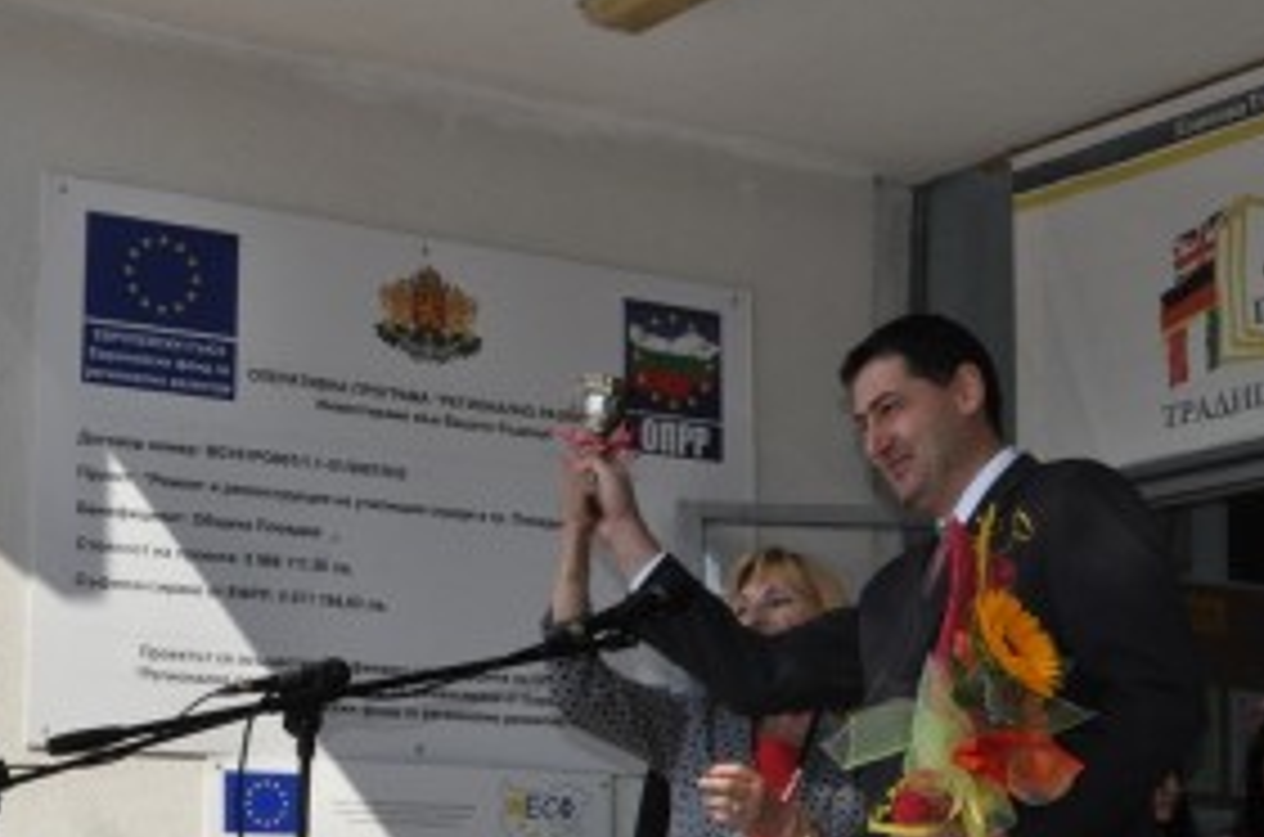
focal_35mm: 75
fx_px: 2617
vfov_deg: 18.1
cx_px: 724
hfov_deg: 27.1
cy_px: 574
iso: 800
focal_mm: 35
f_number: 25
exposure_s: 1/200
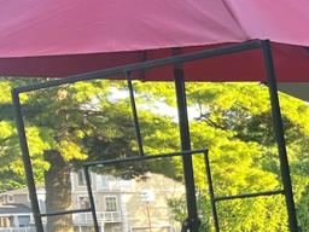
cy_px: 311
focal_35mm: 104
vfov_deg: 13.6
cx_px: 589
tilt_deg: -8.4
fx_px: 928
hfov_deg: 15.6
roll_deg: +2.0
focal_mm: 5.1
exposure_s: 1/120
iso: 32
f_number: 1.6
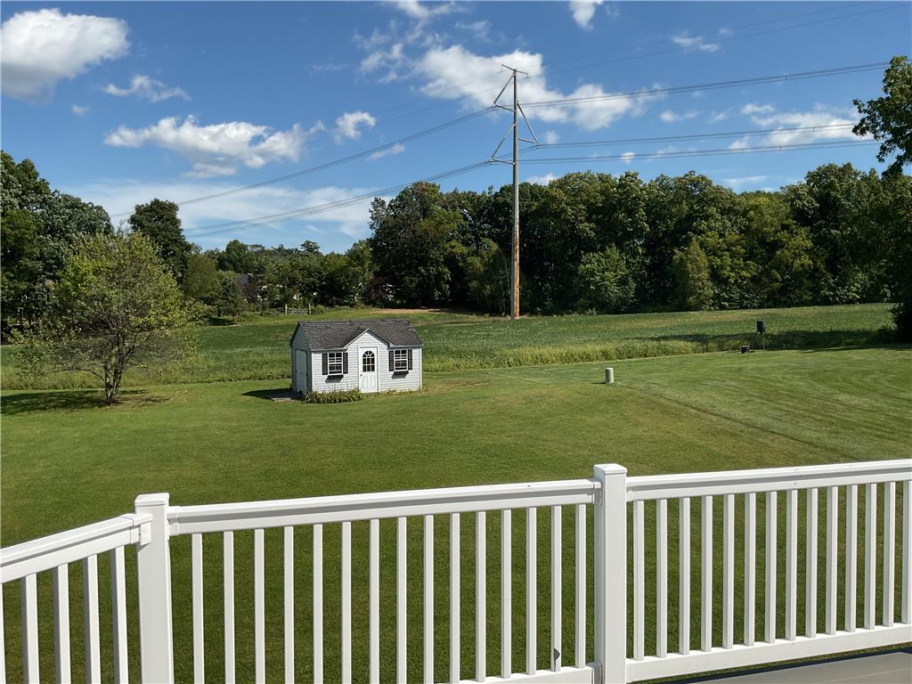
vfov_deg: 48.2
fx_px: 764
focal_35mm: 29
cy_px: 342
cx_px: 456
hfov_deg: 61.7
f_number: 1.8
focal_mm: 3
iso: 16
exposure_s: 1/2667
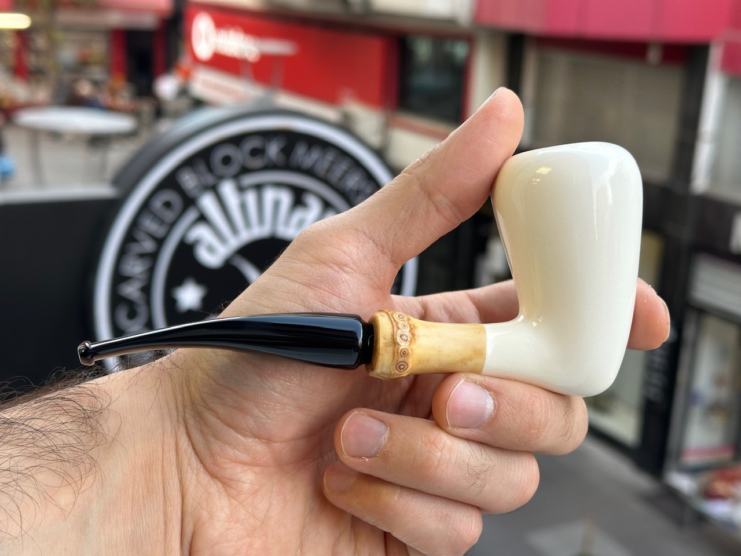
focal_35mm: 48
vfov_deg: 30.3
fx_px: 1028
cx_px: 370
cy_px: 278
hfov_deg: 39.7
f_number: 1.78
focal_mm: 6.86
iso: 64
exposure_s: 1/156
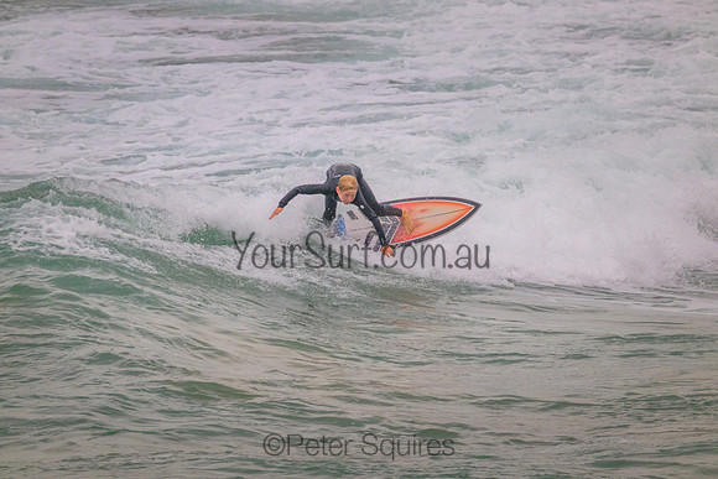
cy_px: 240
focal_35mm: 800
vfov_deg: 1.7
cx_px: 359
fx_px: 15959
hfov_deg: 2.6
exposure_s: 1/1250
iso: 2800
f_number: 11
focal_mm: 800
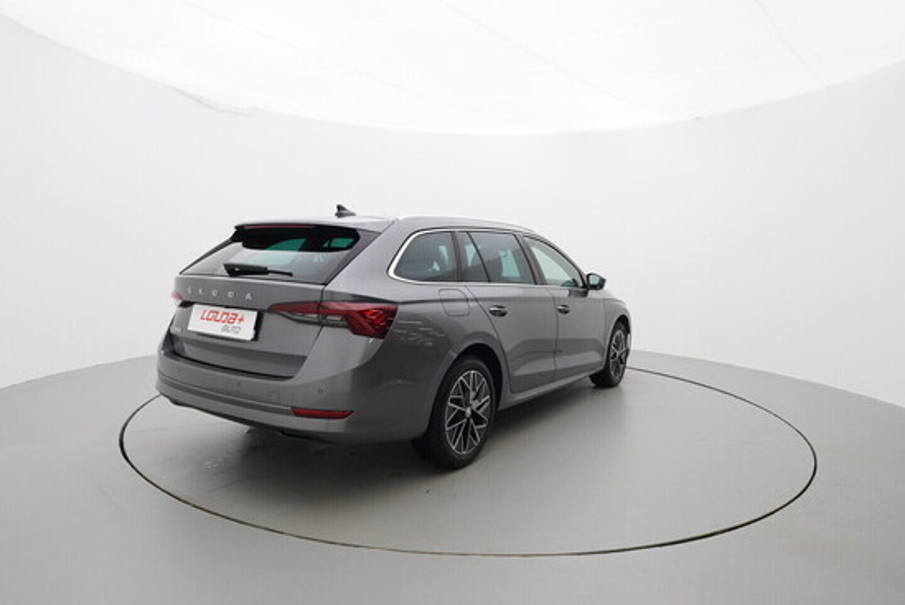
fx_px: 566
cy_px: 302
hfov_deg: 77.3
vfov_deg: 56.2
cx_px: 452
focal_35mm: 22
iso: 200
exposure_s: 1/80
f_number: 5.6
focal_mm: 15
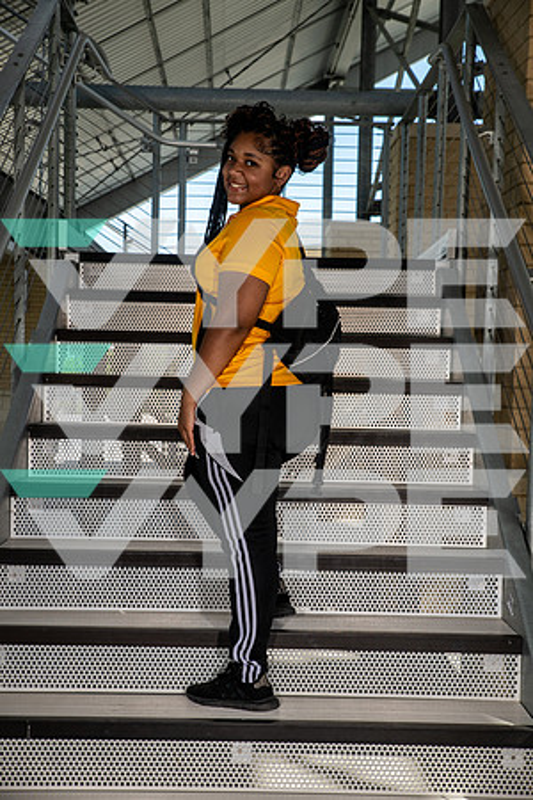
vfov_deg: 34.5
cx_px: 266
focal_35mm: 58
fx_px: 1288
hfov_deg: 23.4
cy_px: 400
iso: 160
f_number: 7.1
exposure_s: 1/320
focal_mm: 58
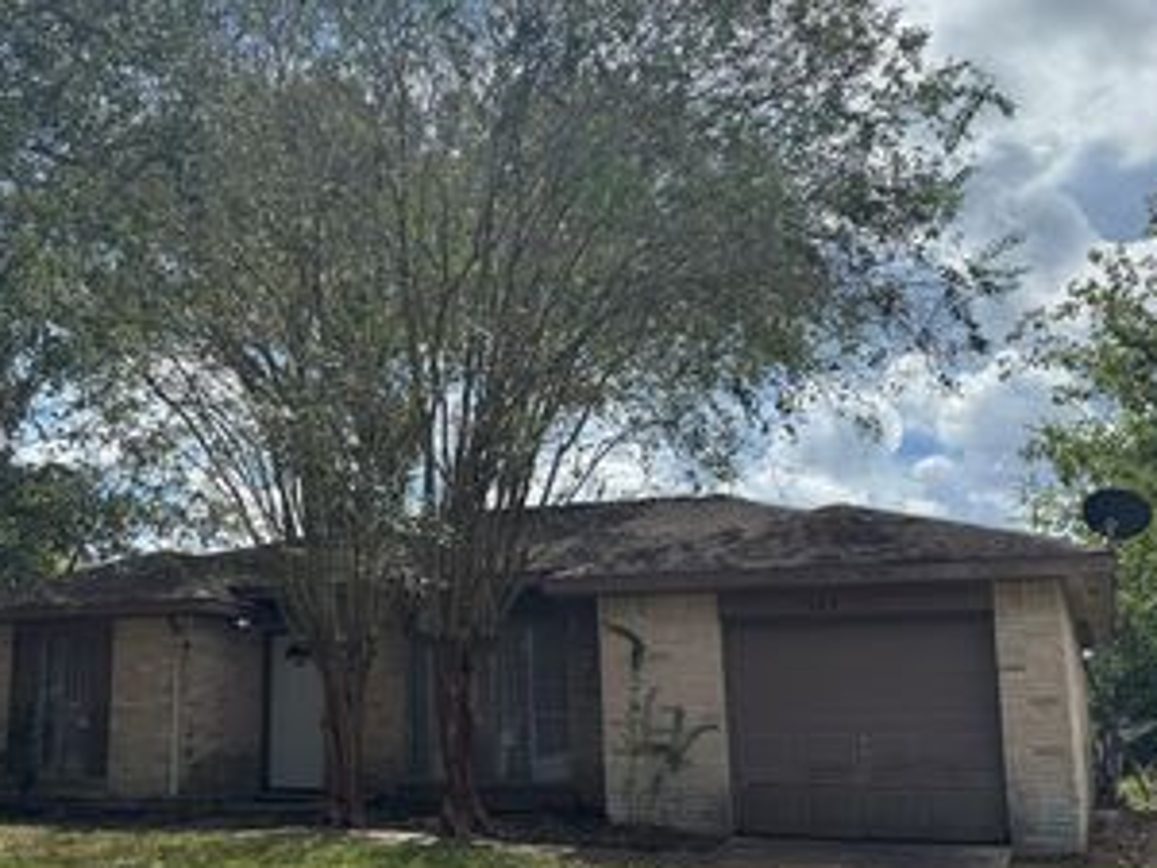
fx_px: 1337
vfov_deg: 35.9
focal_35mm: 40
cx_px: 386
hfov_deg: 46.1
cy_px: 469
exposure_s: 1/4950
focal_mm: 6.76
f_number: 1.78
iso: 80
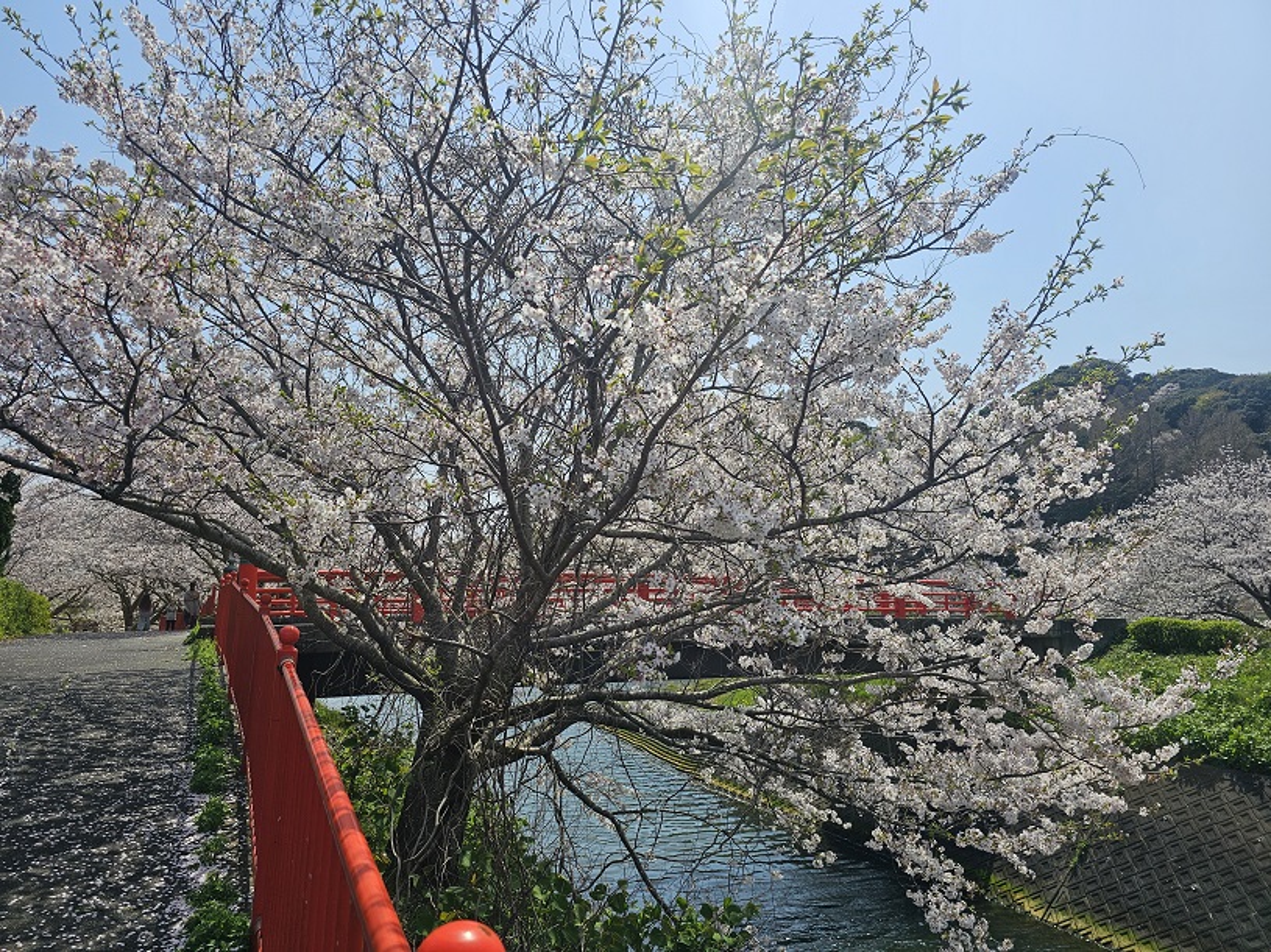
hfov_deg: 73.9
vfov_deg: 58.9
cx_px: 636
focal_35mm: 23
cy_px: 476
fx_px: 844
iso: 10
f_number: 1.7
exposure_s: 1/1163
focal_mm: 6.3
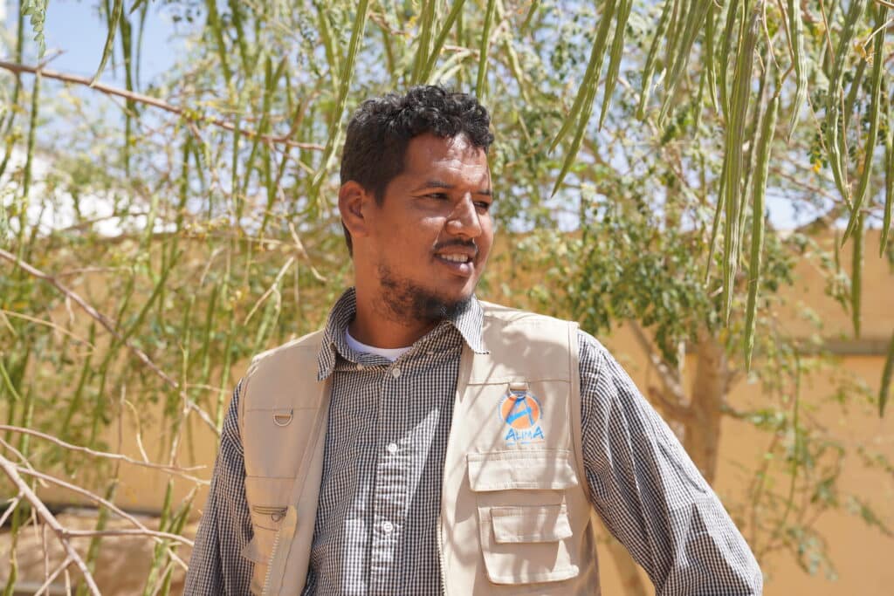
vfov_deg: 31.2
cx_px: 447
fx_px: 1068
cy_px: 298
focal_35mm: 43
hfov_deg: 45.4
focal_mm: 43
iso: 100
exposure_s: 1/400
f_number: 4.5
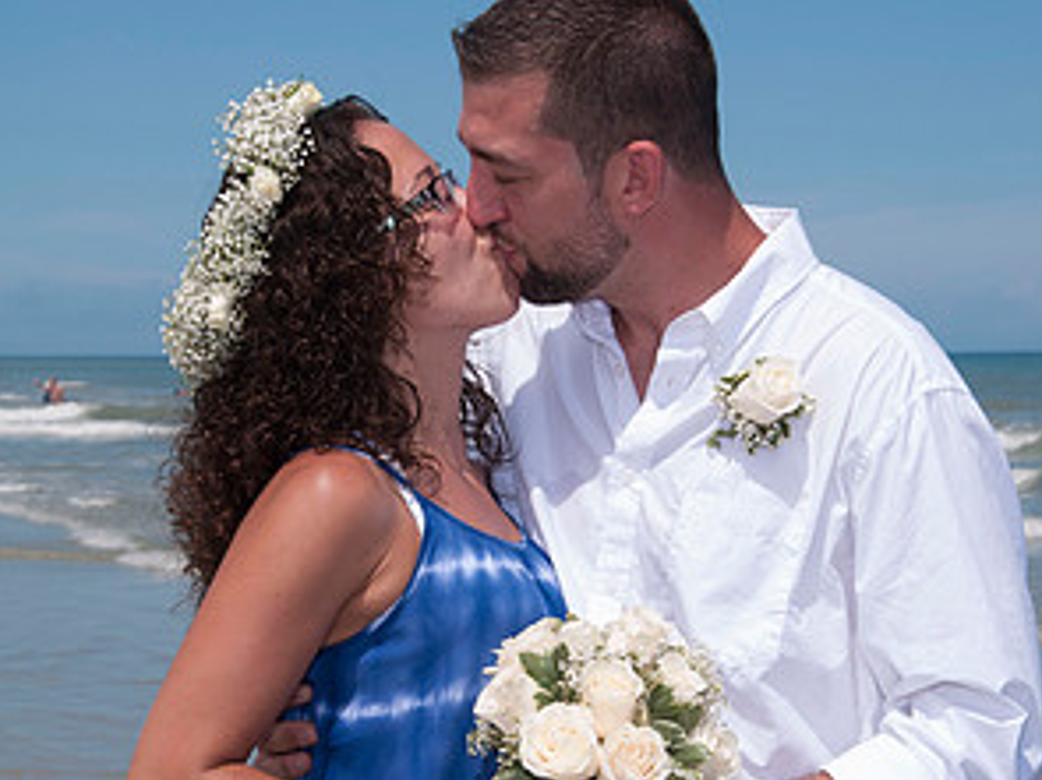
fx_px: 3310
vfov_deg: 13.4
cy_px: 512
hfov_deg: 17.9
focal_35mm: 110
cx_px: 521
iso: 100
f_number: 11
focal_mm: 50
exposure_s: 1/250
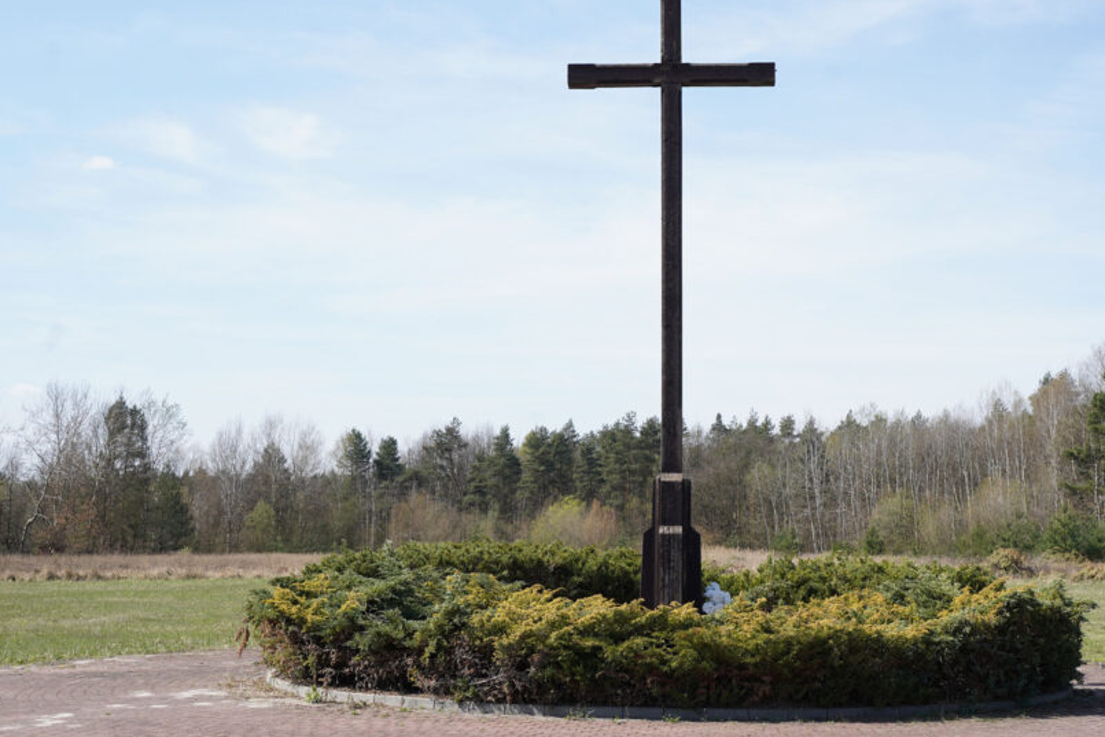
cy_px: 288
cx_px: 671
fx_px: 1719
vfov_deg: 24.2
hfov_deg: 35.5
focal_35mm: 56
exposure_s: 1/320
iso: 200
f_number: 8
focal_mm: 44
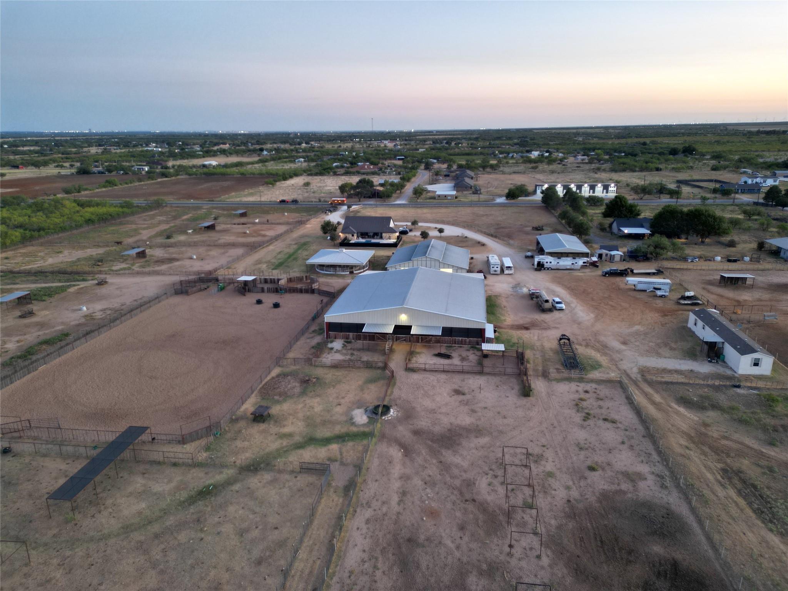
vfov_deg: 56.8
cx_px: 394
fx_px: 546
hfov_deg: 71.6
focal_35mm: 24
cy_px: 296
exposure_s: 1/15
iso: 110
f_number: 1.7
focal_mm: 6.72
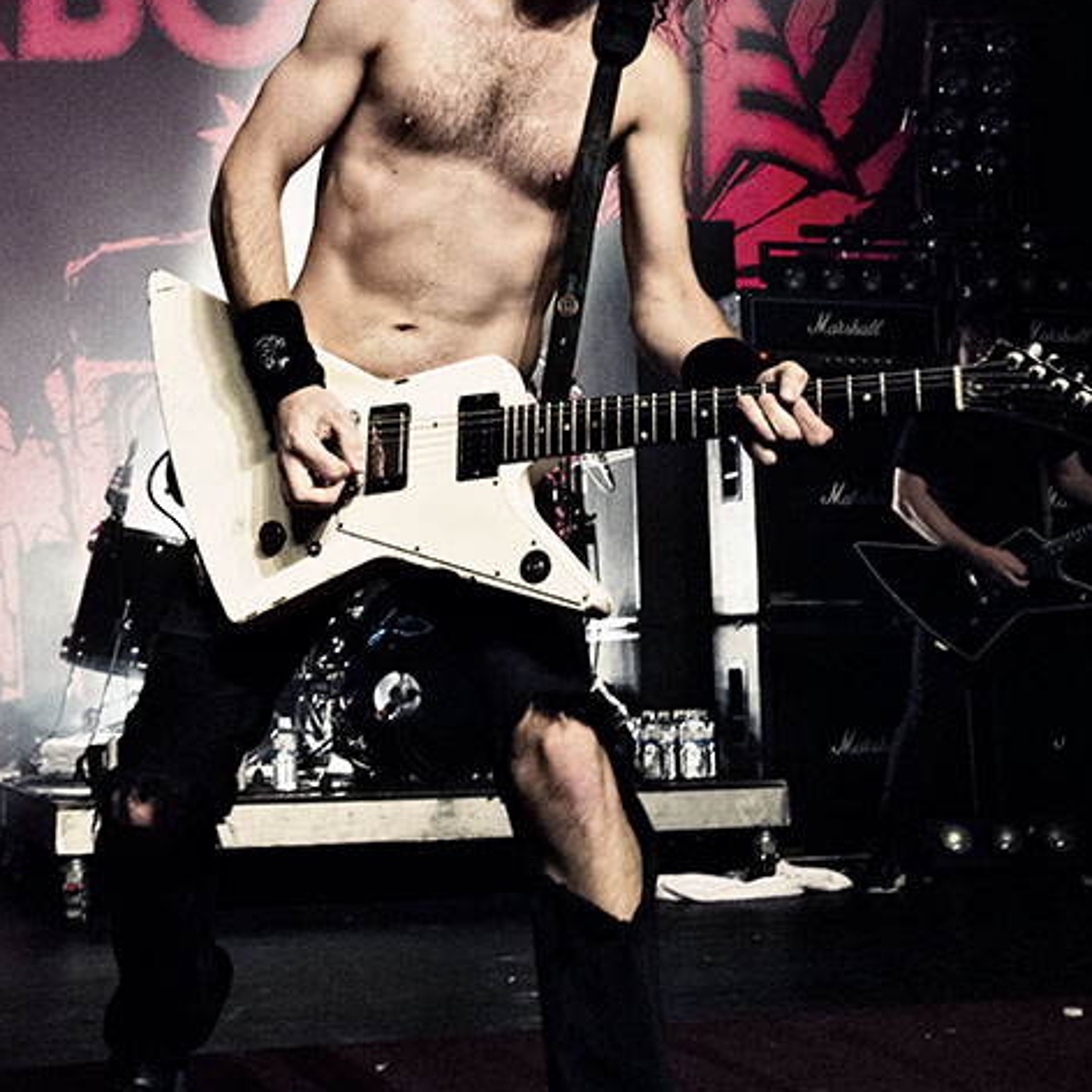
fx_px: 2034
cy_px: 319
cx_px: 548
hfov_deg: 30.0
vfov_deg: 29.7
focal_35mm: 57
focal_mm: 44
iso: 4000
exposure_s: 1/320
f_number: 6.3
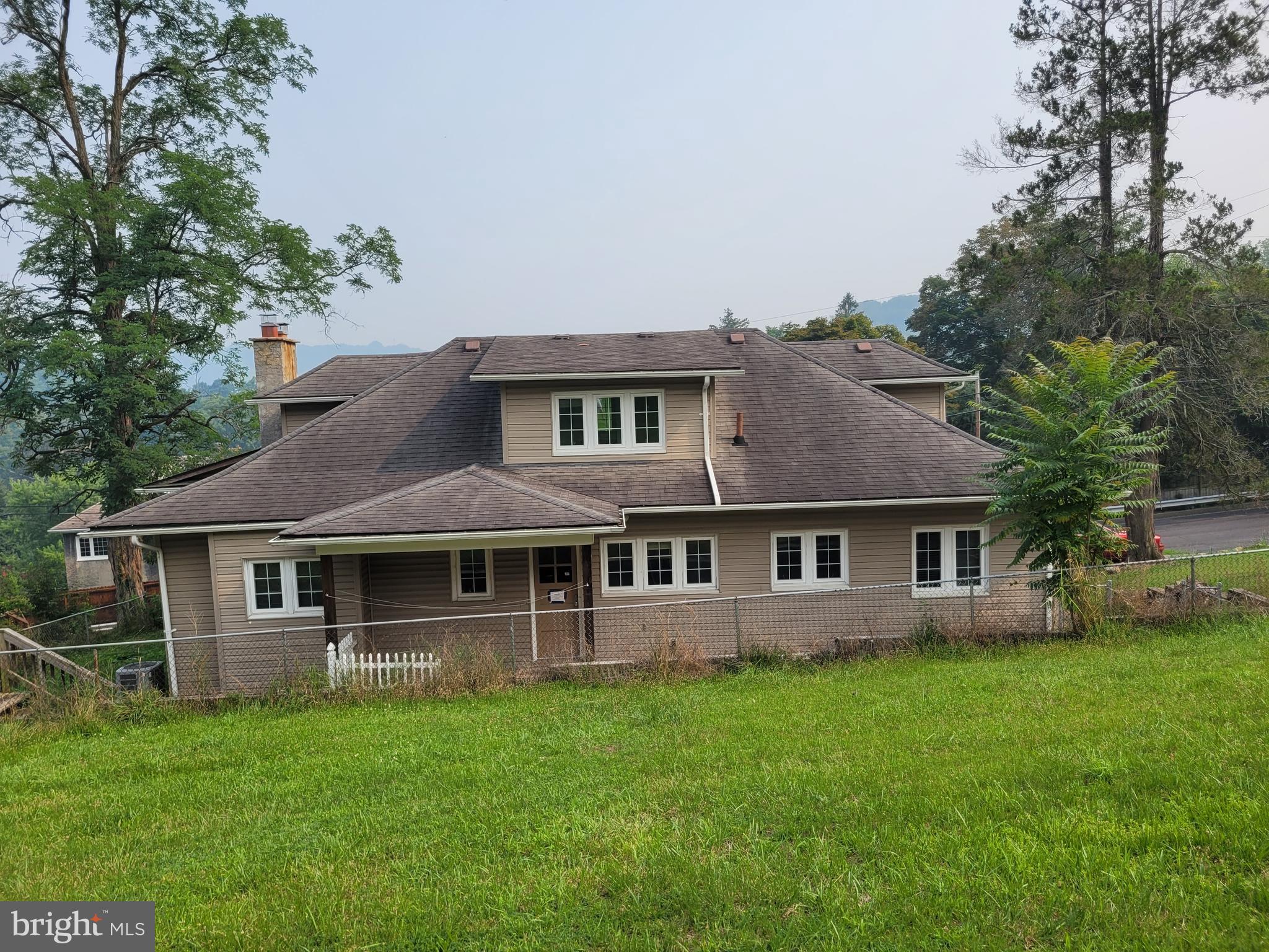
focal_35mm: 26
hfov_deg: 67.3
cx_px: 634
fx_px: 953
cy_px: 476
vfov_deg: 53.1
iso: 40
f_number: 1.8
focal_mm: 5.4
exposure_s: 1/1794
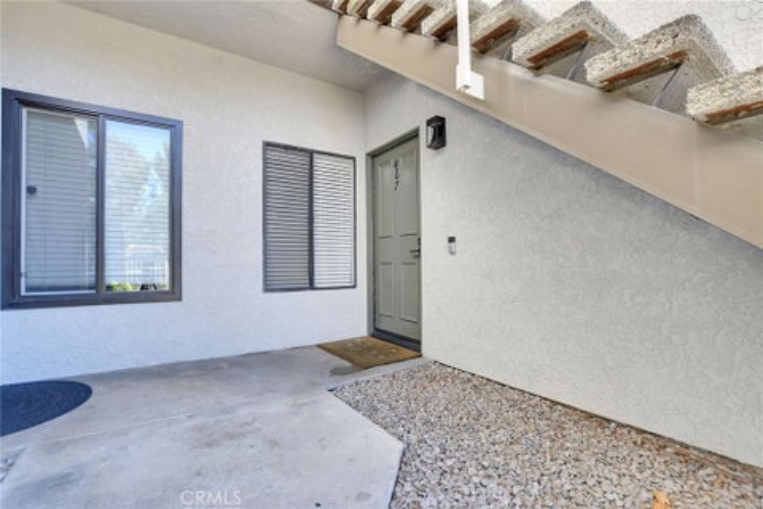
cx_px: 382
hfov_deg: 100.4
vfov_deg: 77.4
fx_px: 318
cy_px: 254
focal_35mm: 15
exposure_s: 1/250
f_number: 8
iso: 1250
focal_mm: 10
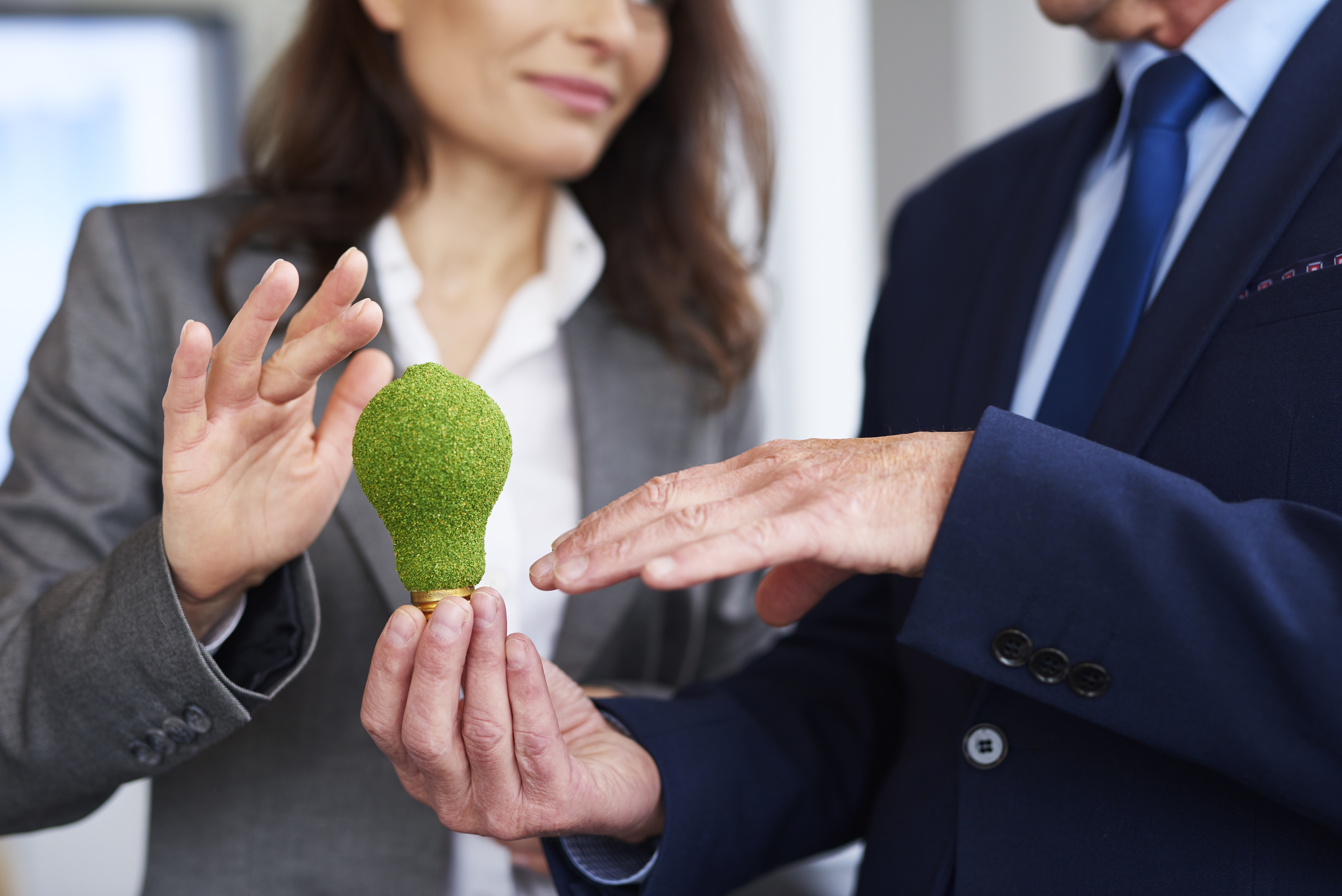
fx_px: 1864
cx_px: 671
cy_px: 448
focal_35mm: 50
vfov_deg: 27.0
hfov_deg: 39.6
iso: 200
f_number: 2.5
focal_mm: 50
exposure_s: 1/125
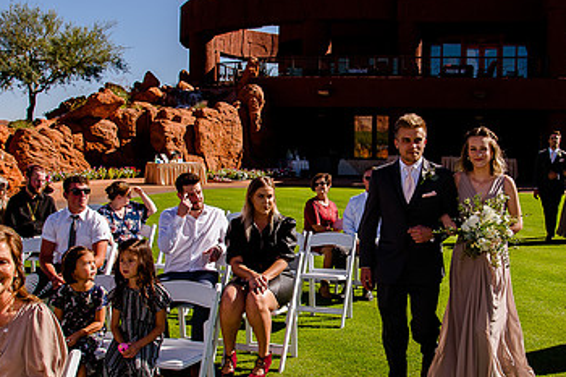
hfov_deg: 41.8
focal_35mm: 47
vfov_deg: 28.6
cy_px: 194
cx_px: 330
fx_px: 739
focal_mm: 24
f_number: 7.1
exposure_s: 1/320
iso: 125
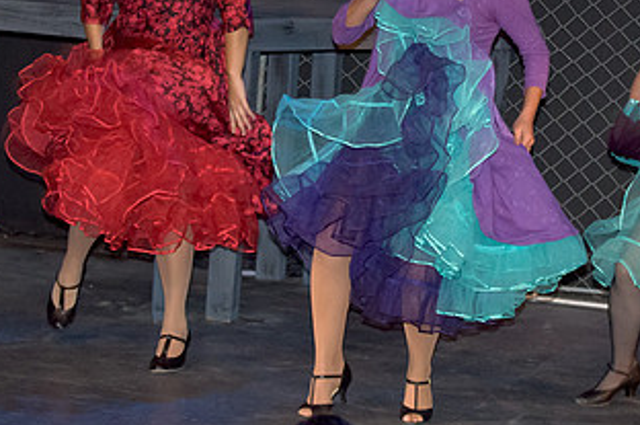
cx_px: 468
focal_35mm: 195
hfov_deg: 10.5
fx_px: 3461
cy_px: 100
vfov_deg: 7.0
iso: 3200
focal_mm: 70
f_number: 2.8
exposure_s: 1/100
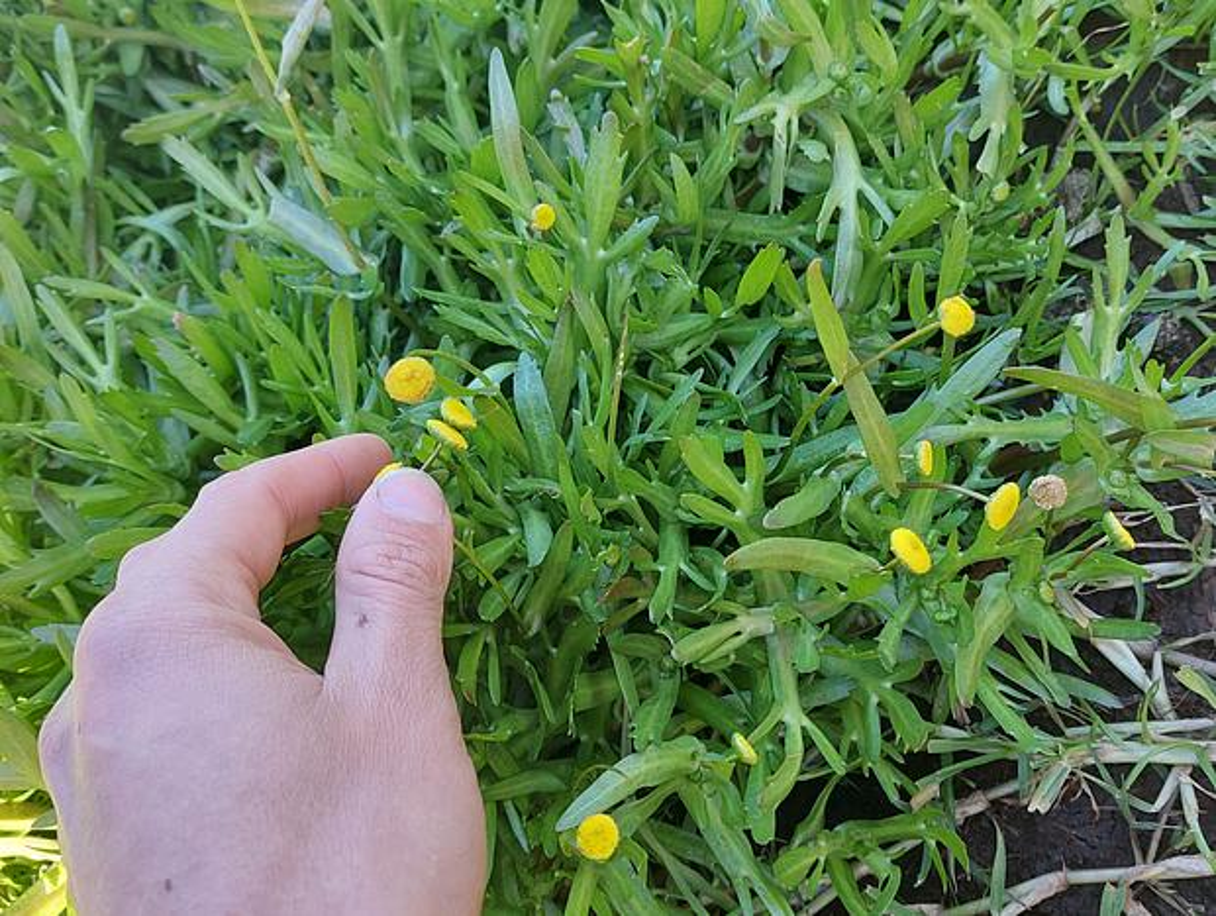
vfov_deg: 56.9
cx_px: 608
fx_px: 844
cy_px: 458
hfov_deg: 71.5
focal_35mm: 24
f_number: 1.8
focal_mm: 5.23
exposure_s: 1/100
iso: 64
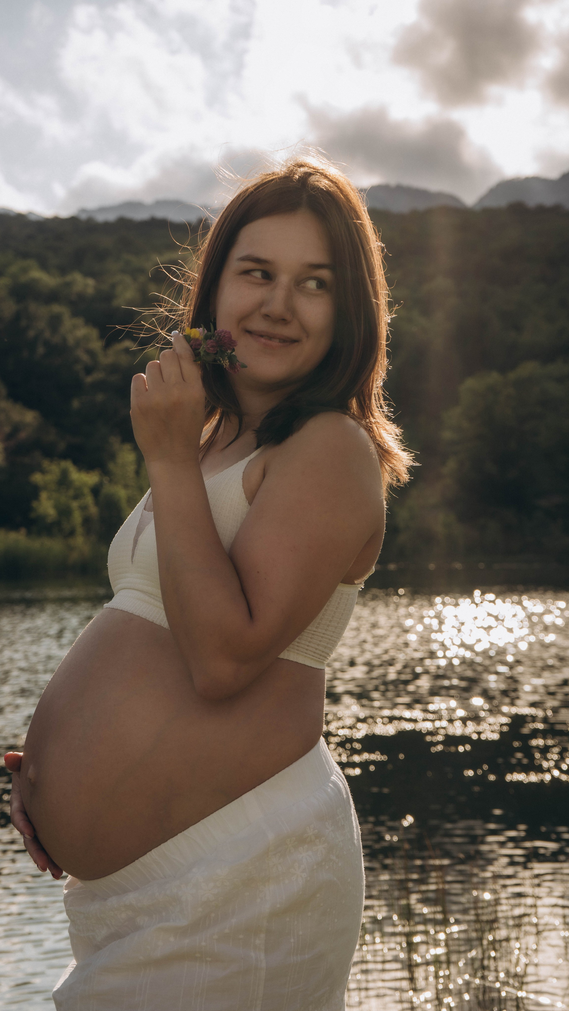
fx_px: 1582
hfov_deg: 20.4
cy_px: 506
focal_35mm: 59
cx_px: 278
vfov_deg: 35.4
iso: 320
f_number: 7.1
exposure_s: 1/800
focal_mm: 56
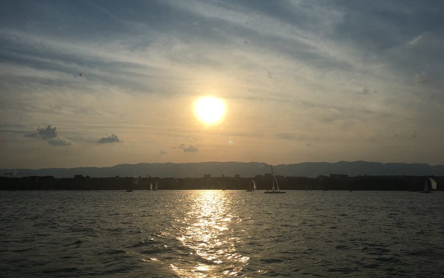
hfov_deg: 61.2
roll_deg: -0.5
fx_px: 375
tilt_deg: +9.2
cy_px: 133
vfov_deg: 40.6
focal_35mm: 31
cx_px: 221
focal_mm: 4.15
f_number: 2.2
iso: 25
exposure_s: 1/6993
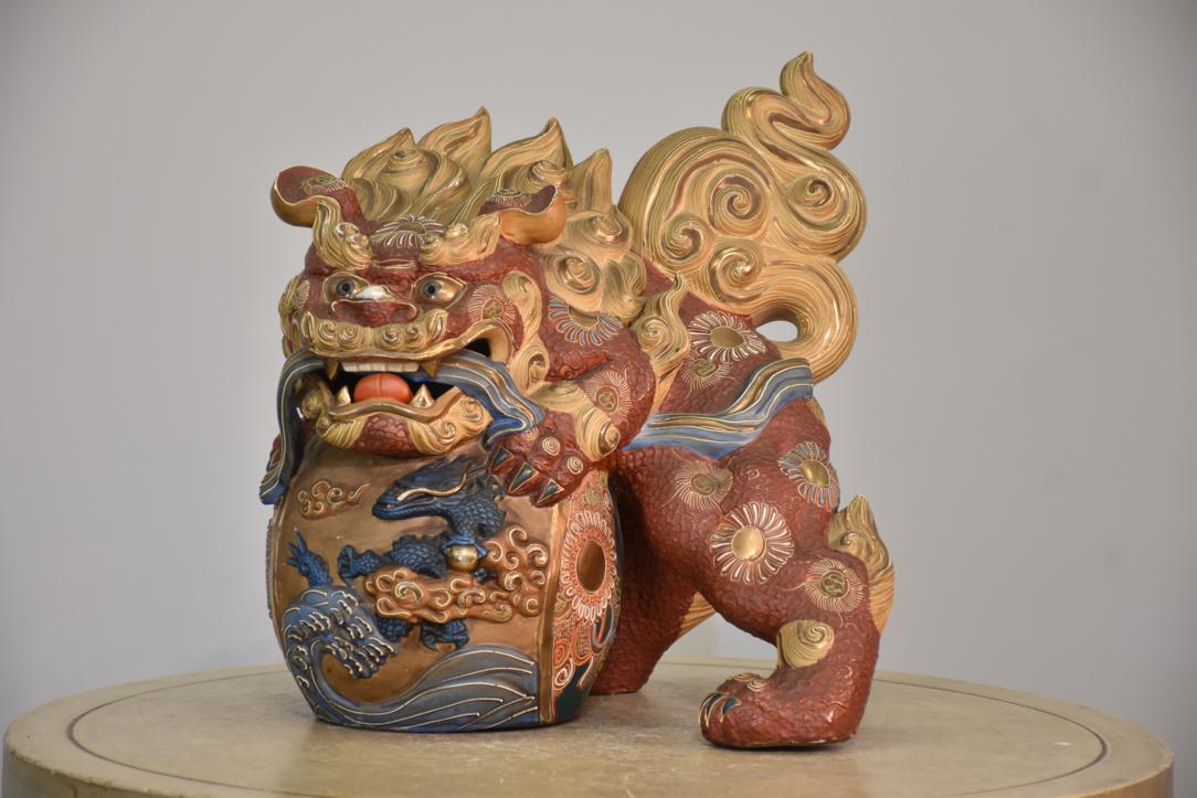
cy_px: 399
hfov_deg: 14.4
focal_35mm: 142
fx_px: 4738
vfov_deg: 9.6
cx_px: 598
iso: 400
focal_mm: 95
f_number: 5.3
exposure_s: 1/30
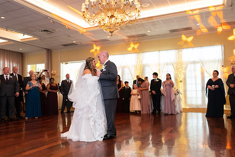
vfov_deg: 41.1
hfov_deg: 58.7
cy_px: 78
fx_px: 209
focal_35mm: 32
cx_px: 118
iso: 6400
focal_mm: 32
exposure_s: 1/60
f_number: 4
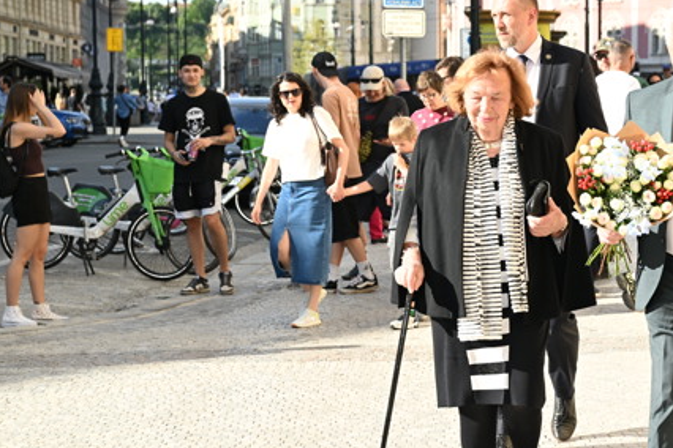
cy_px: 270
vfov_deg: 13.4
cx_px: 539
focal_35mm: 102
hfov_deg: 19.8
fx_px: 1907
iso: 320
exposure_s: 1/640
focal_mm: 63
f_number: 5.6
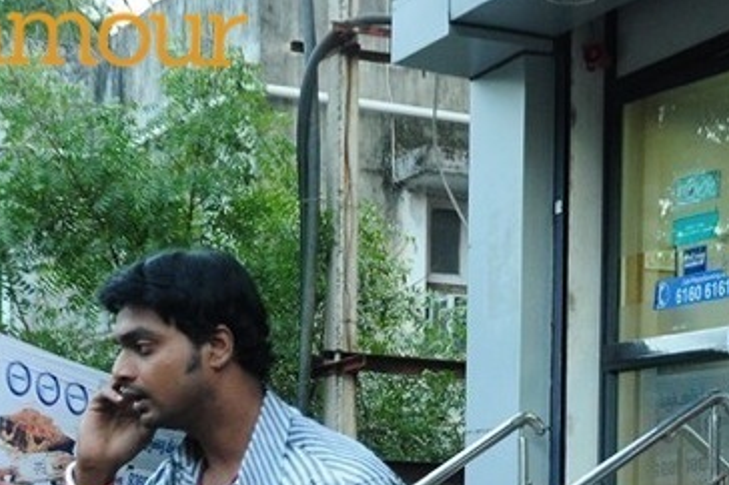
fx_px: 2165
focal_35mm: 107
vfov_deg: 12.4
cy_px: 625
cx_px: 553
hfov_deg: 19.0
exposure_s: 1/50
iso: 800
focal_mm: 26
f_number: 4
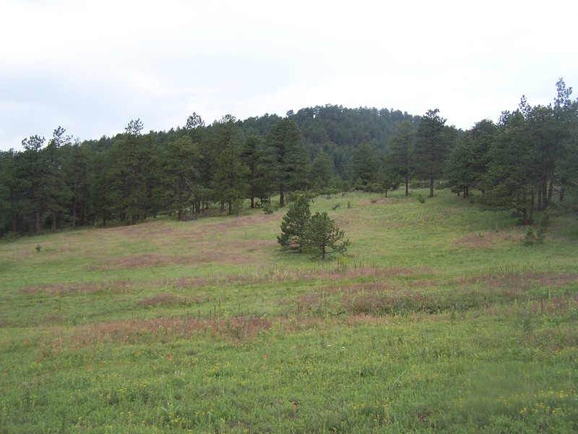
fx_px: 635
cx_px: 289
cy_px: 217
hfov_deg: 49.0
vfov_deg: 37.7
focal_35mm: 38
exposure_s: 1/250
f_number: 2.8
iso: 80
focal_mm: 6.3
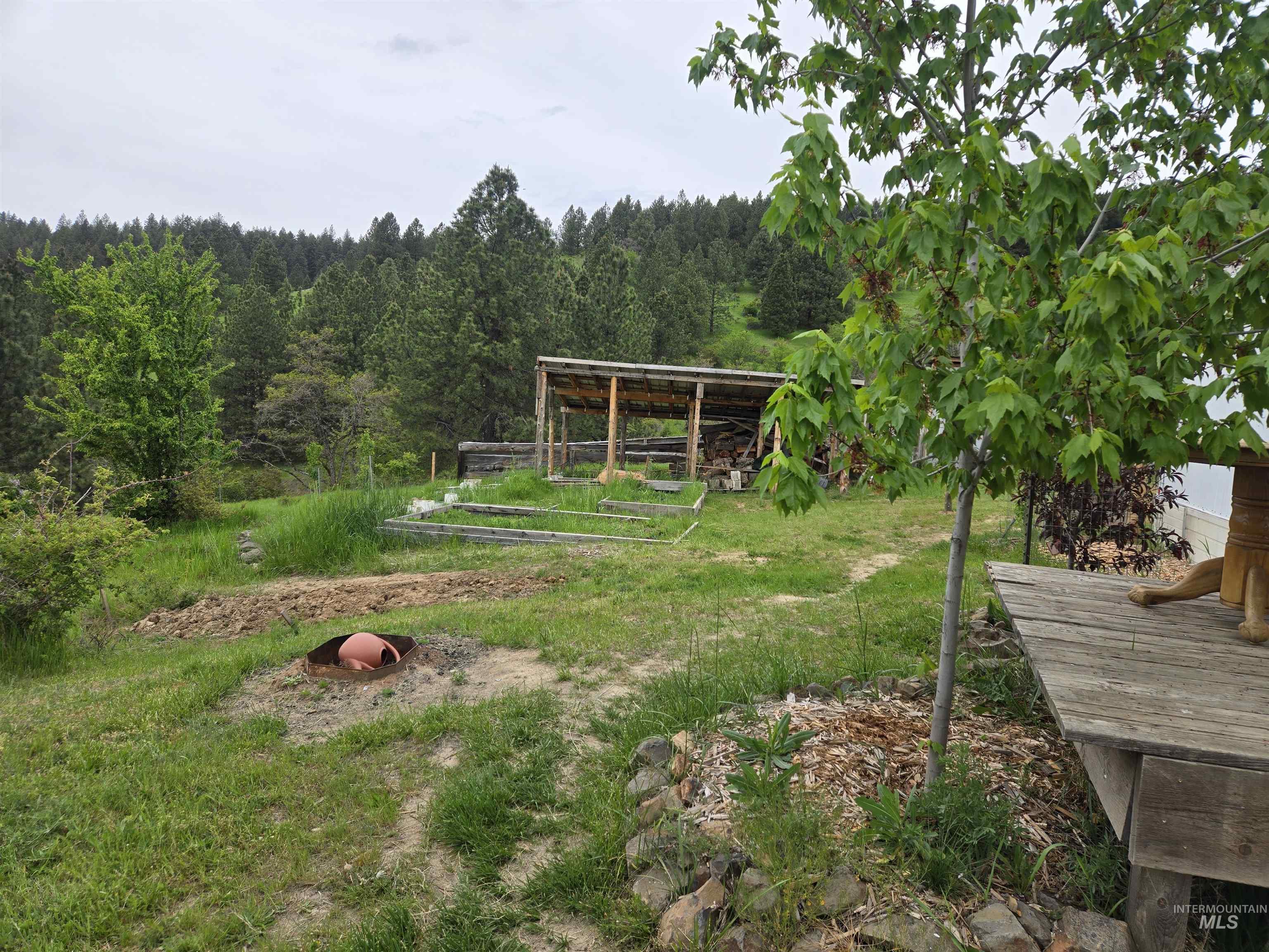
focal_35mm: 23
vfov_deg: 58.9
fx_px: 843
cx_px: 634
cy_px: 476
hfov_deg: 73.9
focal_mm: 5.4
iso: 25
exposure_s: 1/1105
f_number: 1.8
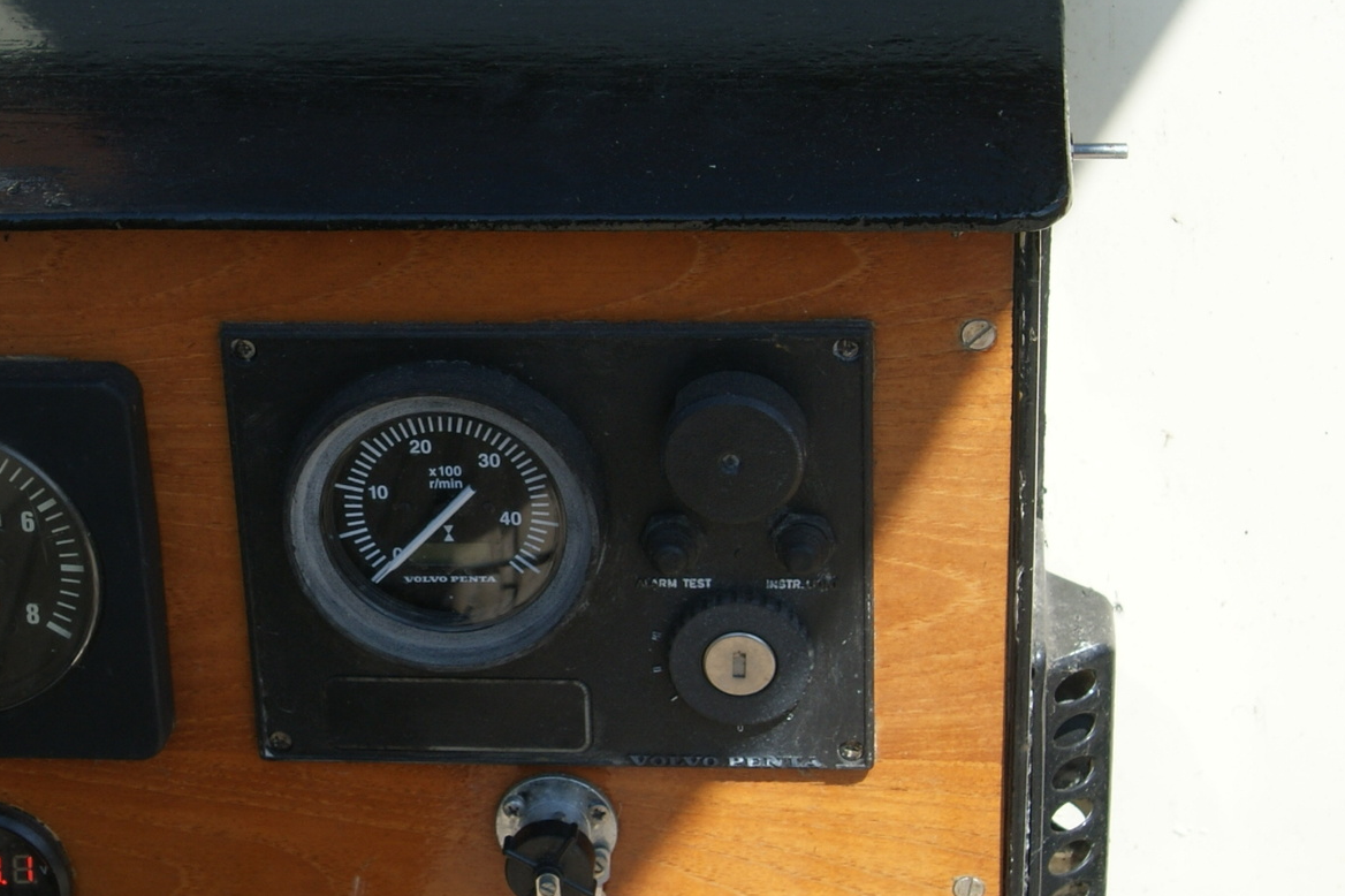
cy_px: 656
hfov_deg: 22.0
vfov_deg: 15.1
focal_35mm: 90
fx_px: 3361
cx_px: 109
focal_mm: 28
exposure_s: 1/250
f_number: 7.1
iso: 100
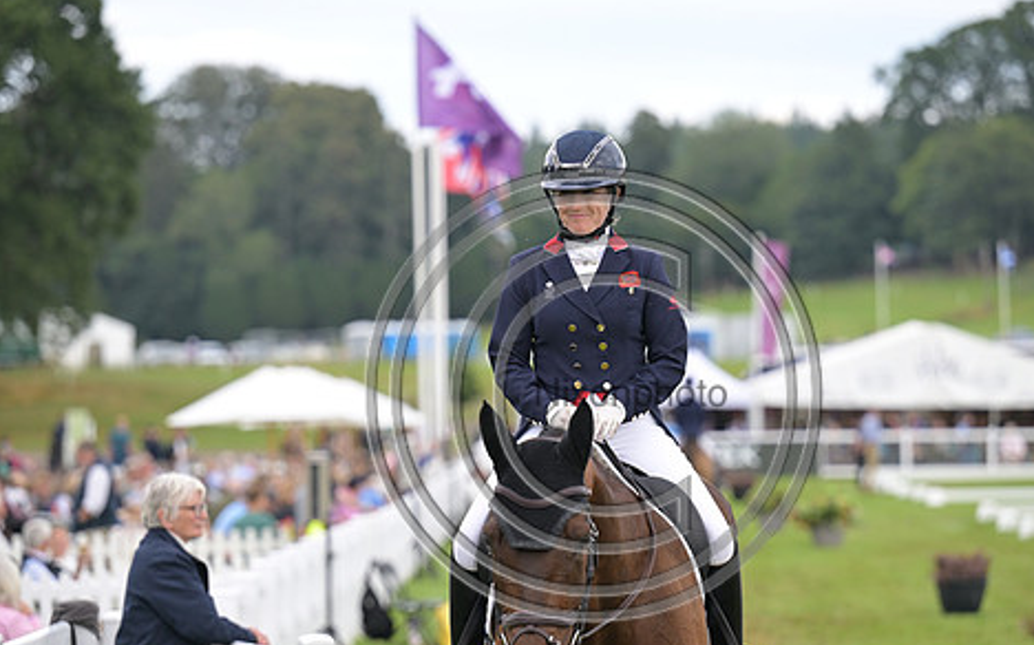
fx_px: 4985
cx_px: 568
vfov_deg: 7.4
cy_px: 363
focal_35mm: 177
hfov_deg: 11.8
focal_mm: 140
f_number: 3.2
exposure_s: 1/1250
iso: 400
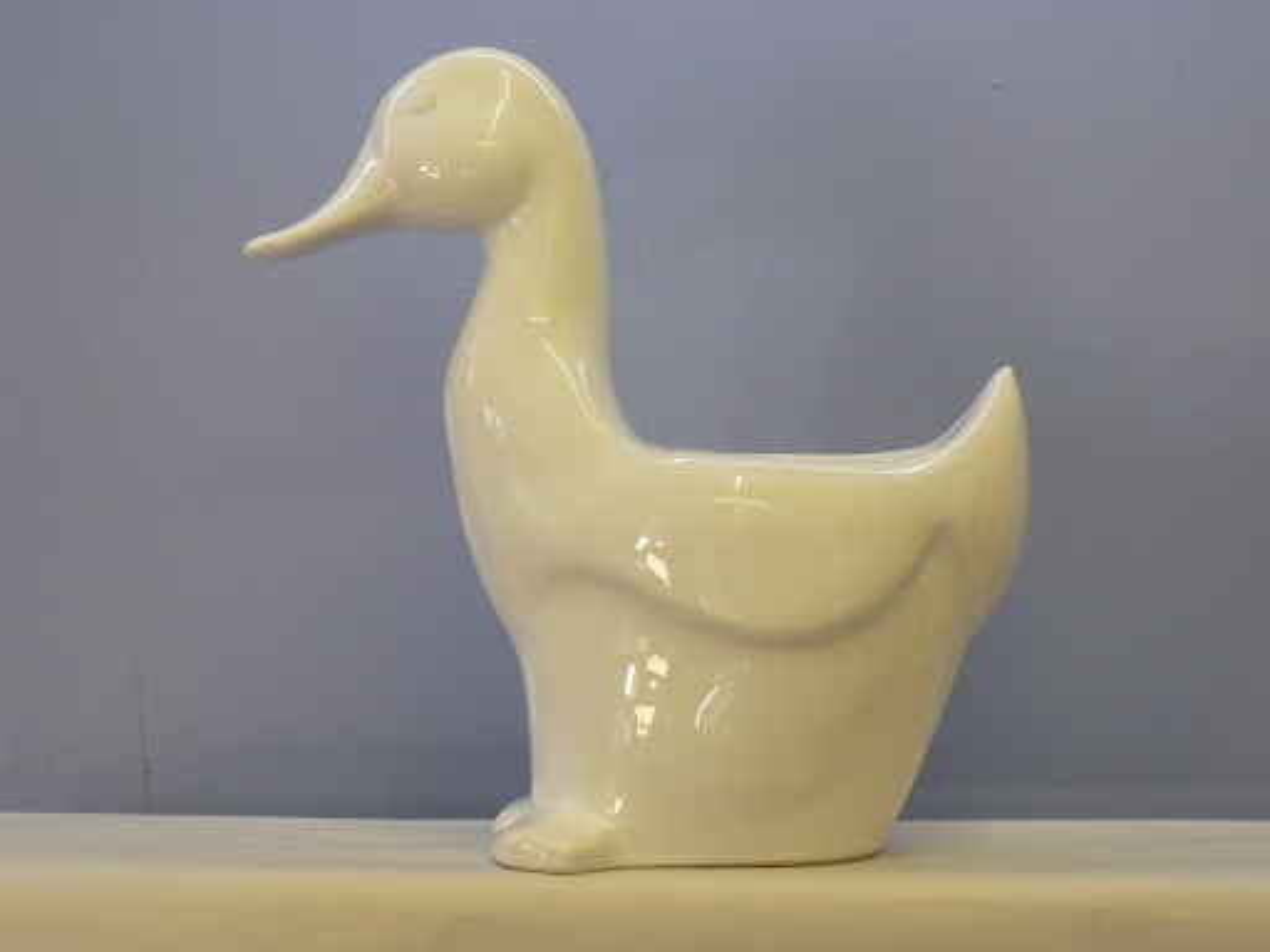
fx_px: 3889
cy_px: 476
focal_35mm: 106
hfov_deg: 18.5
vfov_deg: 14.0
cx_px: 635
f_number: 3.2
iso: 100
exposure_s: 1/40
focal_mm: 17.7
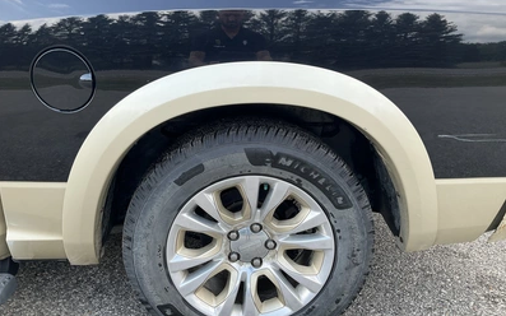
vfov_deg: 40.4
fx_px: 427
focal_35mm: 31
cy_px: 186
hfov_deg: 61.2
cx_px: 252
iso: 25
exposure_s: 1/435
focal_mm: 3
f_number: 1.8
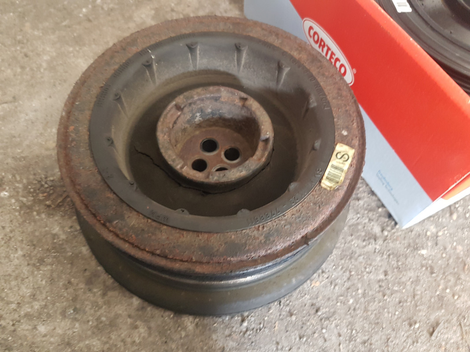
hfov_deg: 67.3
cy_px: 176
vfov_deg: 53.1
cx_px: 235
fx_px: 353
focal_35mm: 26
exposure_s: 1/10
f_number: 1.7
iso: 250
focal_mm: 4.2
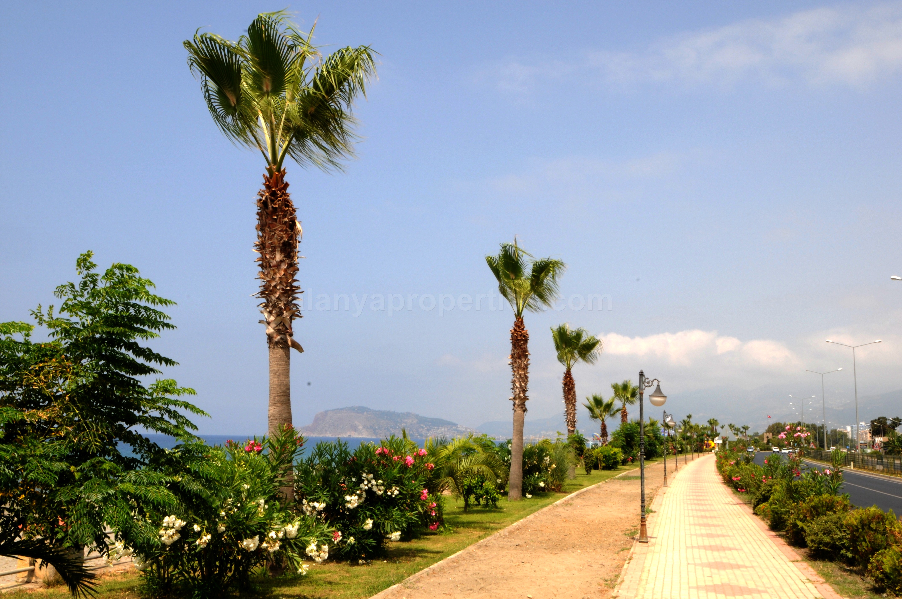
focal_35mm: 36
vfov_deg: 36.8
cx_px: 451
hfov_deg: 53.2
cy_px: 300
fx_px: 901
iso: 200
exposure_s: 1/40
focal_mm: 24
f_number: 22
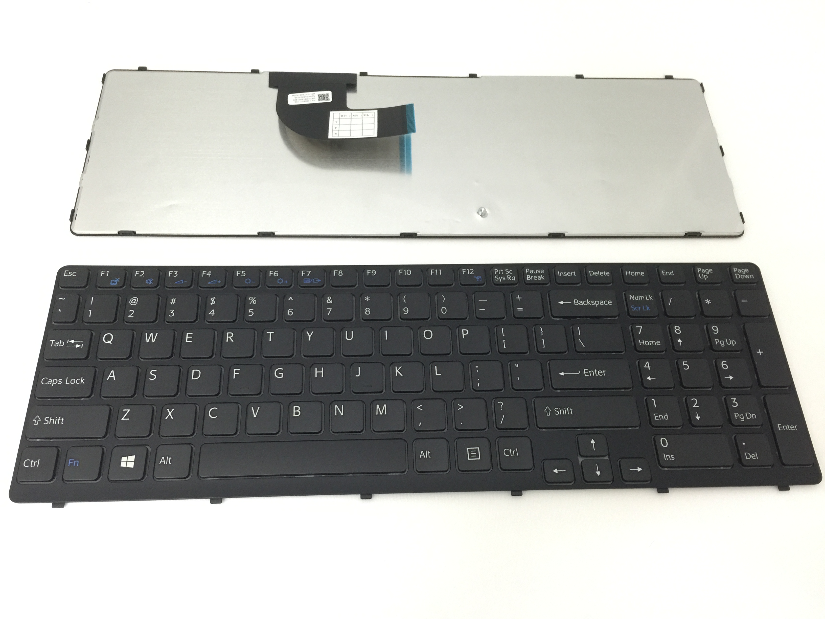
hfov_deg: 61.7
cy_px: 310
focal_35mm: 29
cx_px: 412
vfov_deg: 48.2
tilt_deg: -60.4
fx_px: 691
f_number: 2.2
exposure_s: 1/15
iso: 100
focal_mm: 4.15
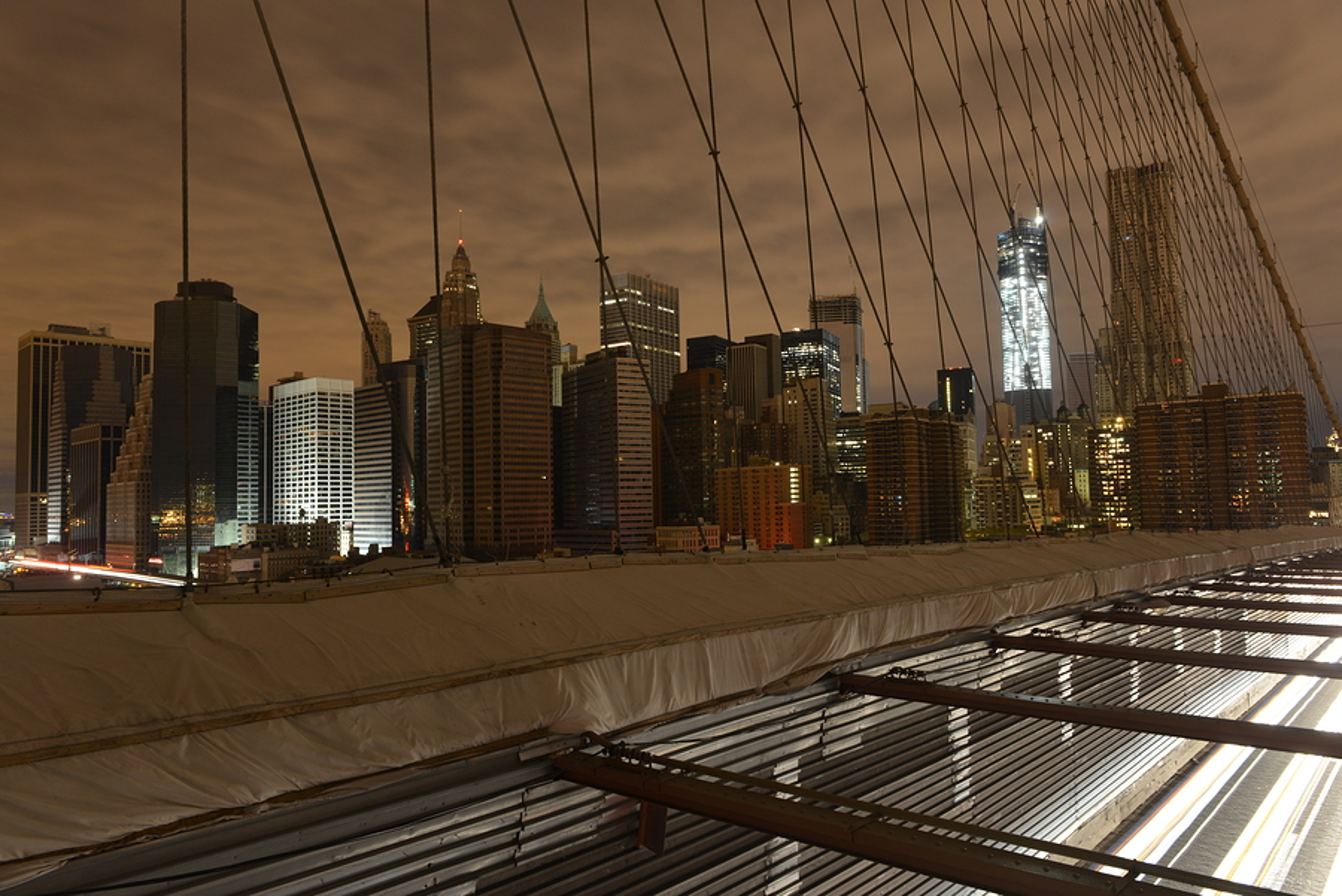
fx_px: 895
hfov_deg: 73.7
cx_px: 671
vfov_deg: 53.2
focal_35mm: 24
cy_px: 448
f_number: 7.1
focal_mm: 24
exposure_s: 13
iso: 400
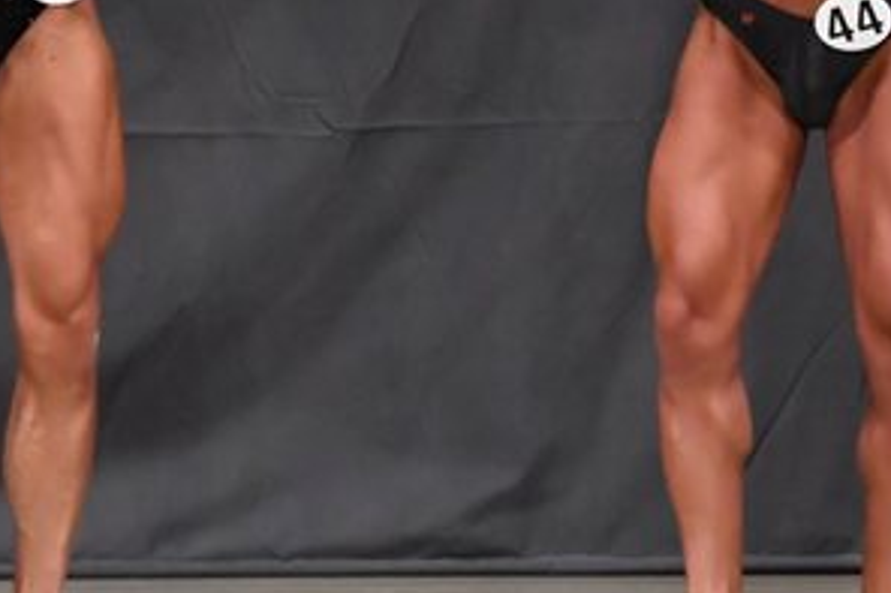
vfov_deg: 2.3
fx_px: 14594
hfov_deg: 3.5
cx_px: 1079
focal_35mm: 590
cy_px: 27
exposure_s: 1/400
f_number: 5.6
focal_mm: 150
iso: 6400
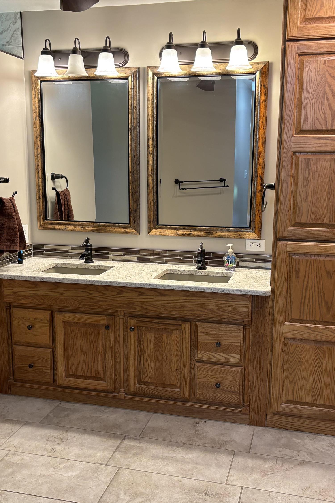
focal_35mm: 37
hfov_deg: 35.9
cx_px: 171
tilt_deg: -11.5
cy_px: 257
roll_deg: -0.9
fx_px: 516
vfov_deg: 51.9
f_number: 1.6
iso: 125
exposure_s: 1/60
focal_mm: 5.96
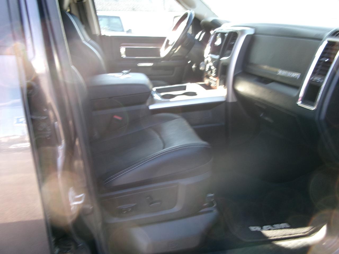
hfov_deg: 63.4
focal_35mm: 28
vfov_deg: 49.7
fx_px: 274
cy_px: 127
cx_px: 170
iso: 104
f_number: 3.9
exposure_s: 1/34
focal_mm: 5.1
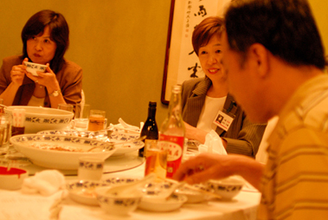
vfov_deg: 19.2
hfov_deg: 28.3
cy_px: 65
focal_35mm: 71
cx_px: 214
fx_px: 648
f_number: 2
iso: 800
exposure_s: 1/125
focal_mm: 28
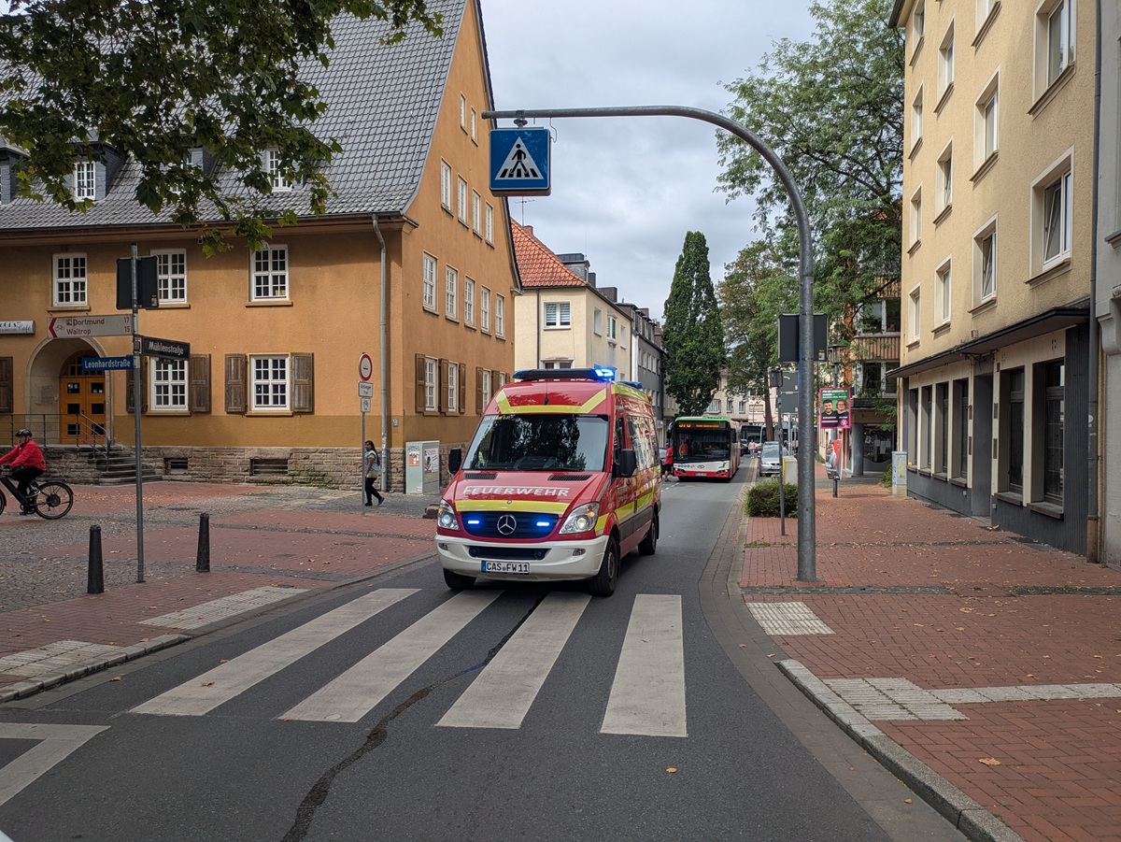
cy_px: 421
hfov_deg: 69.4
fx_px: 810
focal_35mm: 25
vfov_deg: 54.9
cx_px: 560
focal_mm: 5.43
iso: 42
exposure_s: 1/1653
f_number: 1.89
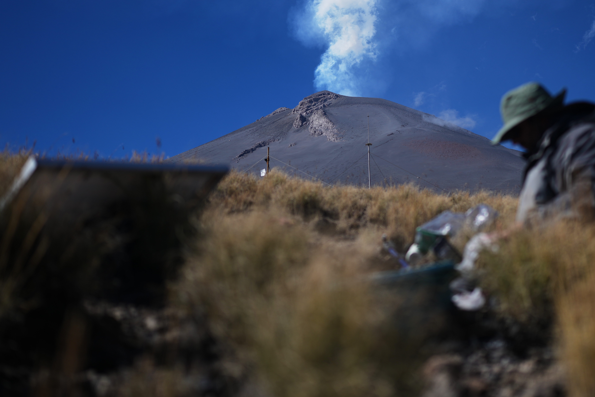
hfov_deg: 37.8
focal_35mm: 52
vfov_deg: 25.7
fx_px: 859
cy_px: 104
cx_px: 388
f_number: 1.4
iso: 50
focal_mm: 35
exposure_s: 1/8000
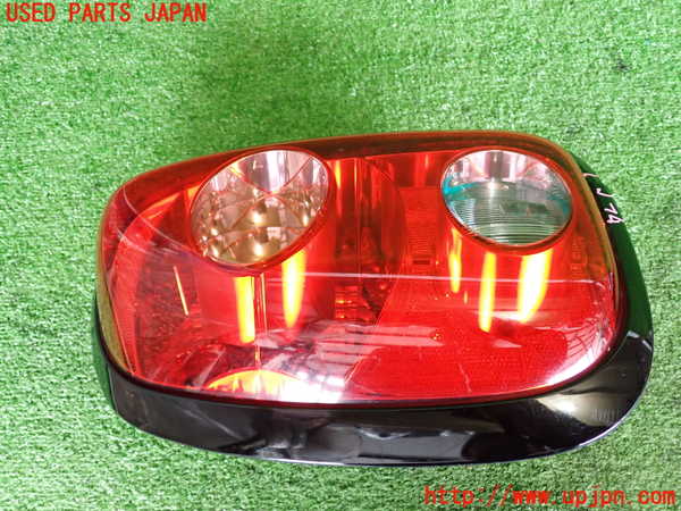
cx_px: 340
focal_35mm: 30
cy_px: 256
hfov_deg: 60.0
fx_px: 590
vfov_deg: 46.8
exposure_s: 1/30
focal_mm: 5.4
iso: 400
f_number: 2.3
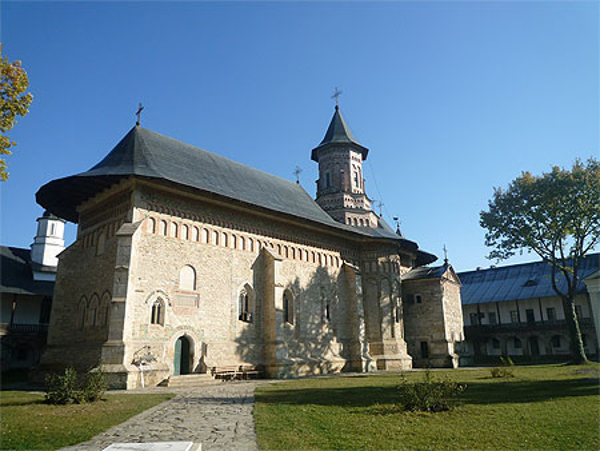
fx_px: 434
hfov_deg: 69.4
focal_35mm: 25
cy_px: 226
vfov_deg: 54.9
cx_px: 300
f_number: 4
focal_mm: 4.4
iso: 100
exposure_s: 1/640
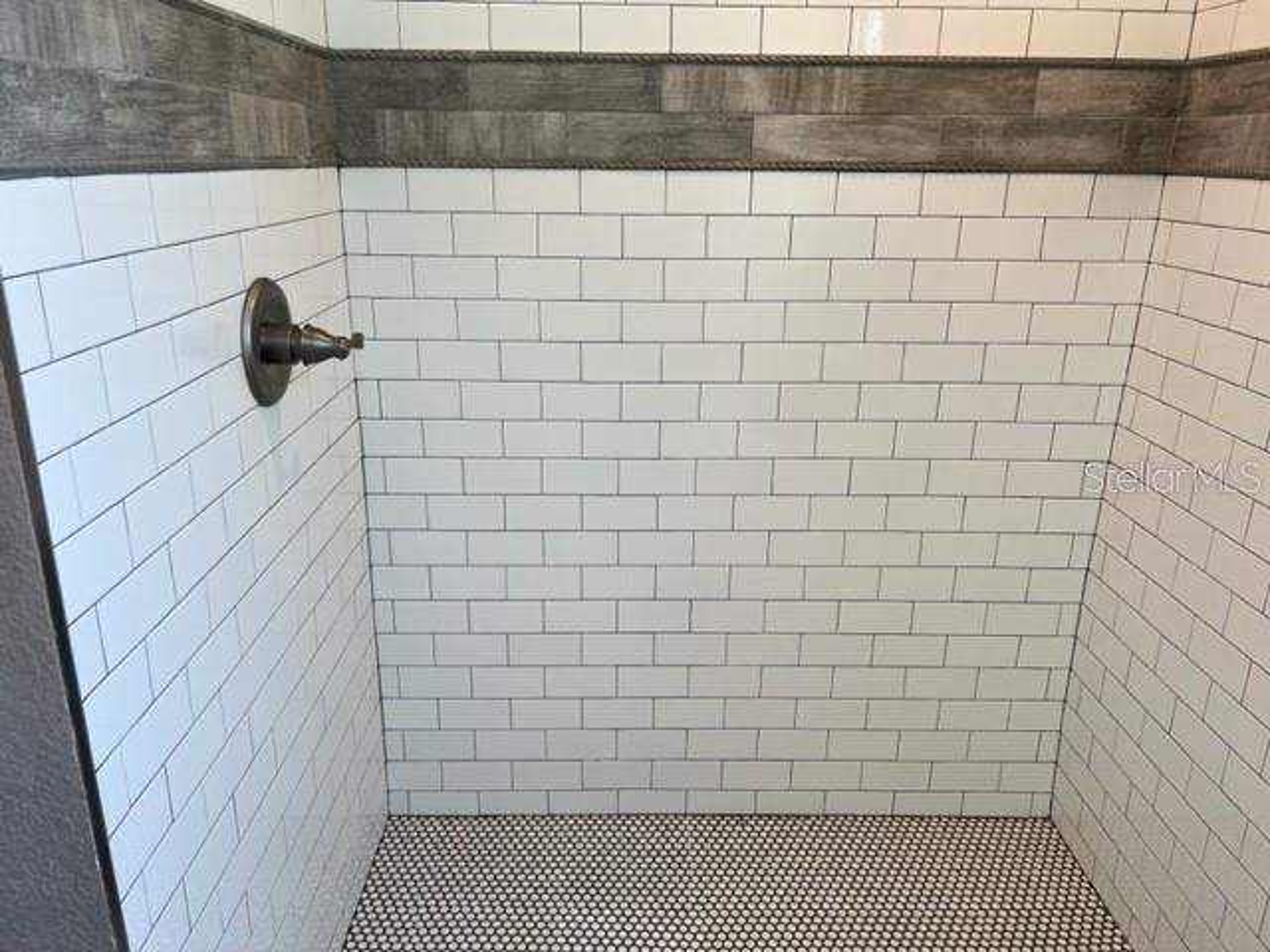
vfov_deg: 53.1
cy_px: 476
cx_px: 635
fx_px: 954
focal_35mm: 26
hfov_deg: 67.3
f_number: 1.5
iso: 40
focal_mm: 5.7
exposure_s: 1/120
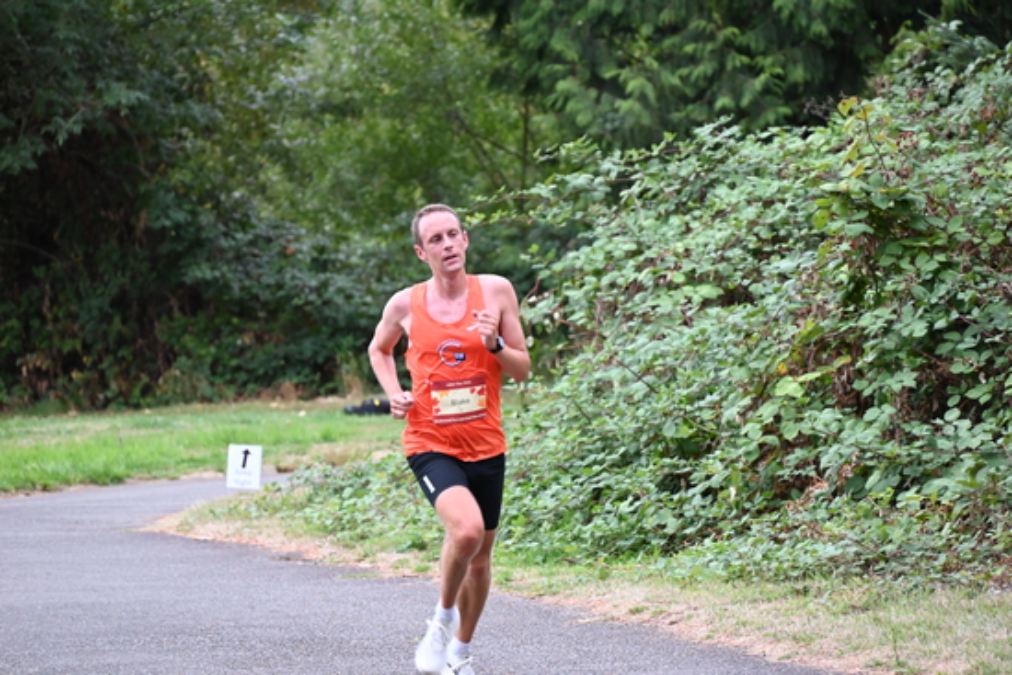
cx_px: 506
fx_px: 5623
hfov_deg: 10.3
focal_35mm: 200
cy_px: 338
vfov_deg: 6.9
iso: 3200
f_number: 6.3
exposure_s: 1/250
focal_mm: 200
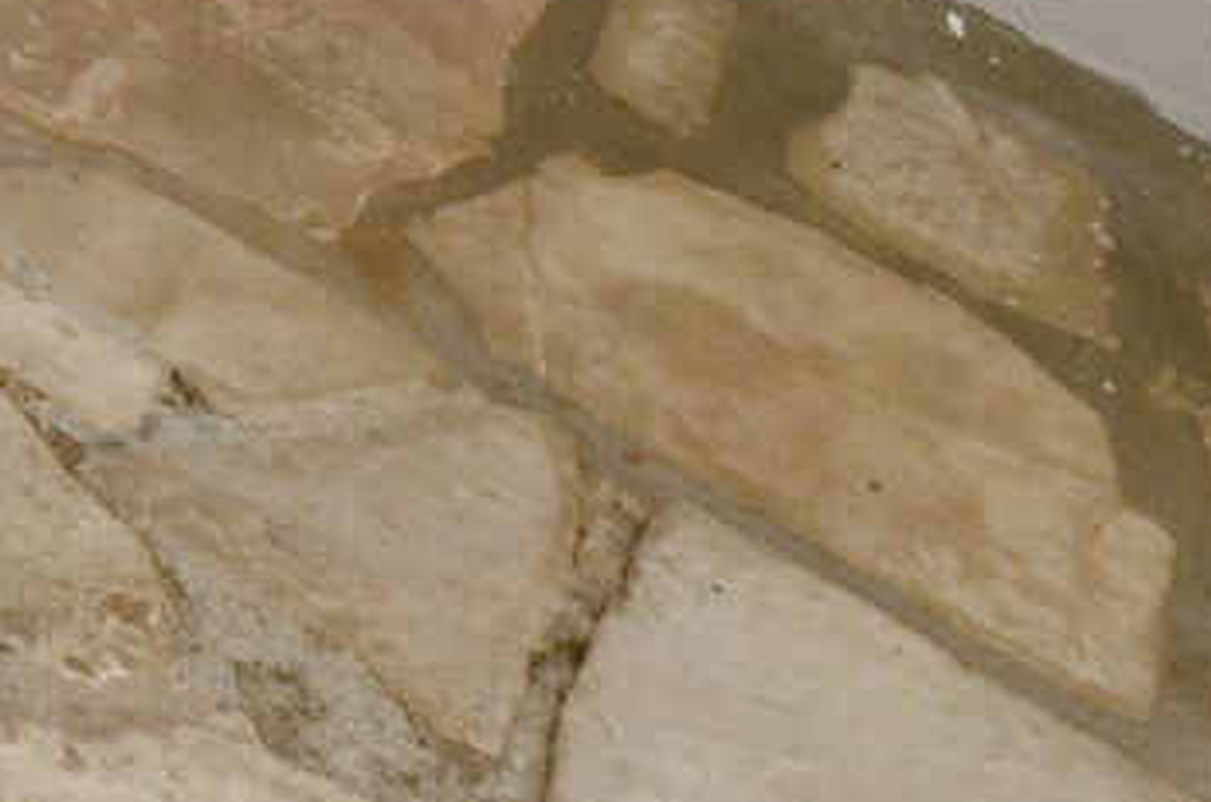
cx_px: -1705
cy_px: -2329
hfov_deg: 13.0
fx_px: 3996
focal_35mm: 119
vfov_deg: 7.8
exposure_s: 1/200
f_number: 7.1
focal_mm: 10
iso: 200
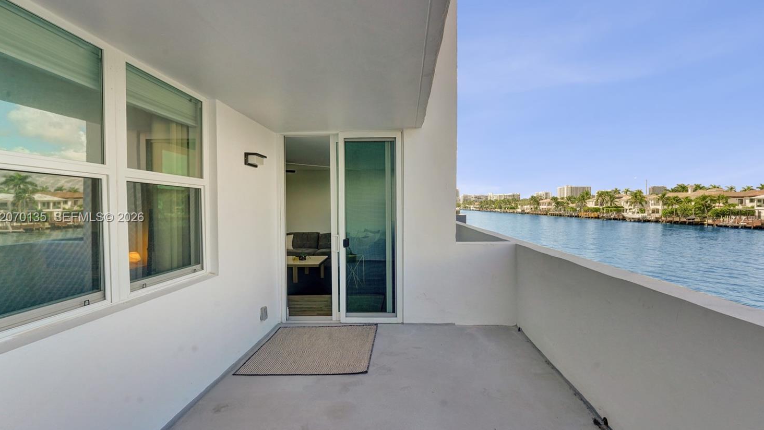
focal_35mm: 16
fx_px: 324
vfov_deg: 67.1
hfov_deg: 99.3
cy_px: 218
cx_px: 399
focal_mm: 14
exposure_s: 1/500
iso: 1250
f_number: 11
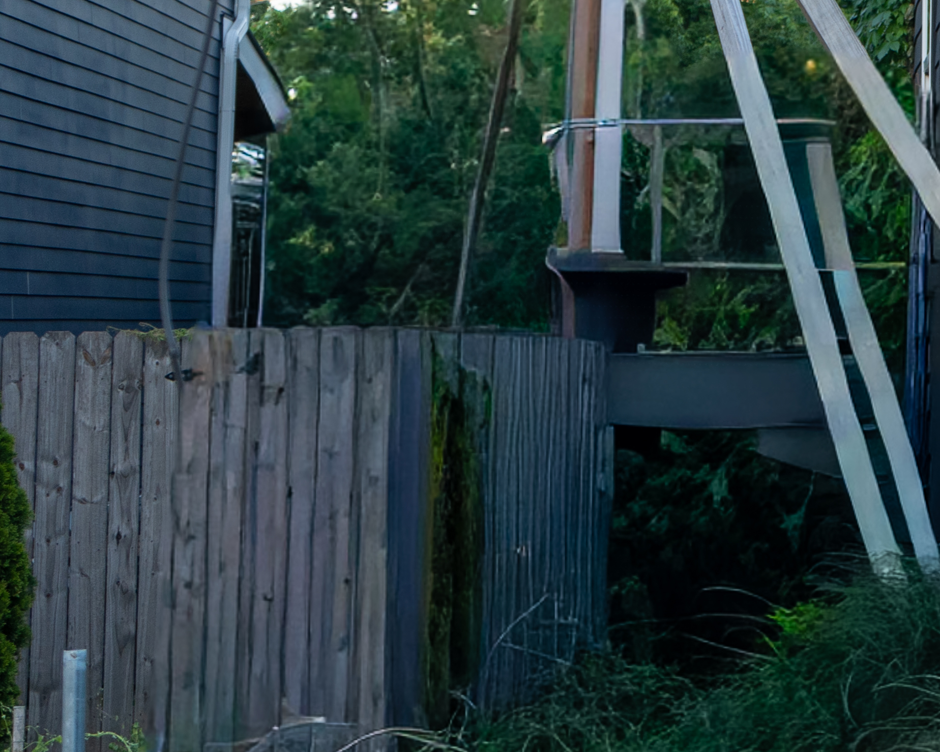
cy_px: -128
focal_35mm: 140
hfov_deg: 12.5
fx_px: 3894
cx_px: 1708
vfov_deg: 10.8
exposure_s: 1/60
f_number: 4
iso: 125
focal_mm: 40
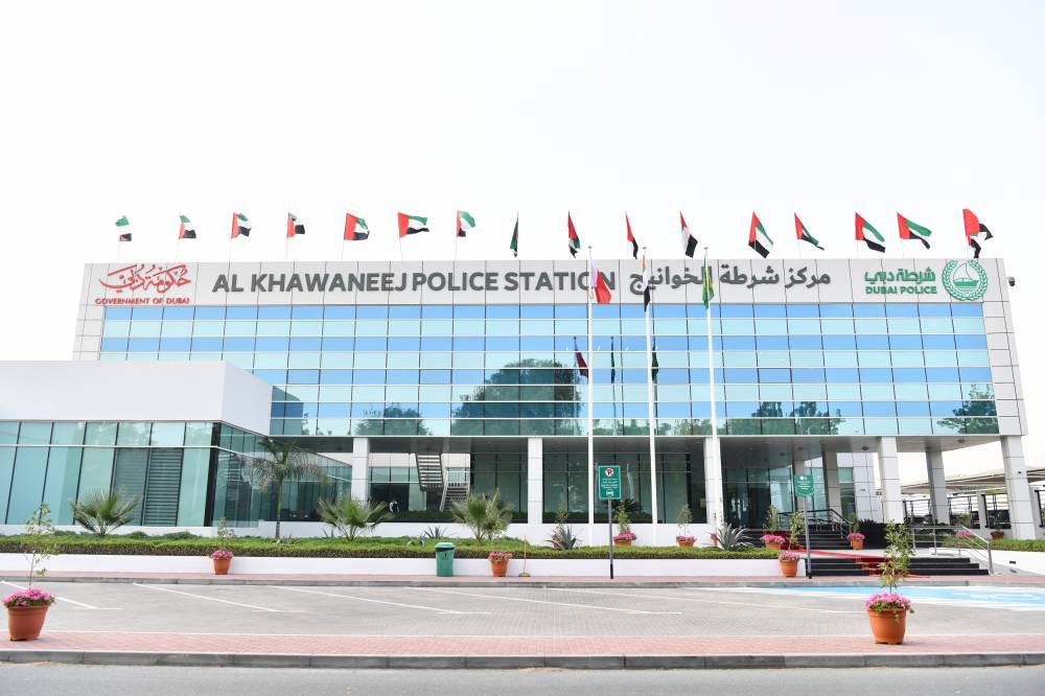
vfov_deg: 44.9
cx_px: 522
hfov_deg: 63.7
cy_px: 348
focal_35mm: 29
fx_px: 841
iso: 500
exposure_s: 1/400
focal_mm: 29
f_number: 6.3
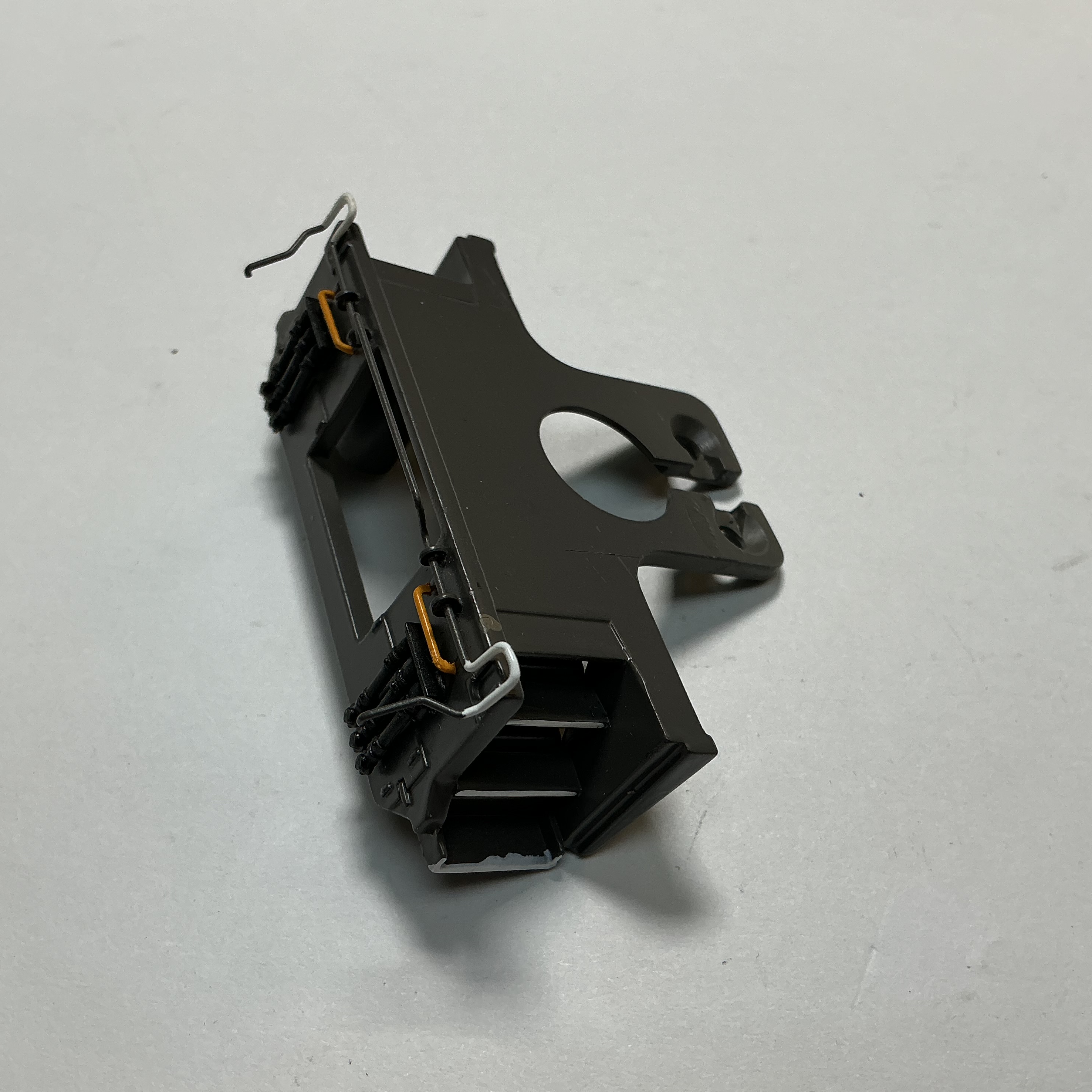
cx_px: 543
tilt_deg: -54.9
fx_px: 1249
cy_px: 548
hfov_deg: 47.2
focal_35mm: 35
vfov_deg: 47.2
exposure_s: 1/204
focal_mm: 3
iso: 20
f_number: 1.8
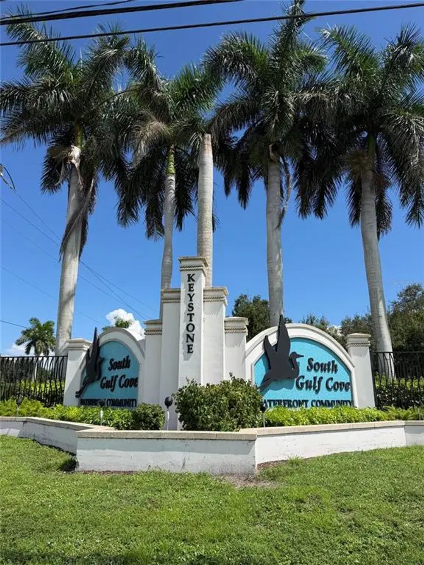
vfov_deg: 71.6
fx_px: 392
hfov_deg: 56.8
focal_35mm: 24
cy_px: 282
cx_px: 212
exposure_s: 1/4975
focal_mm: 6.76
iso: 80
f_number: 1.78
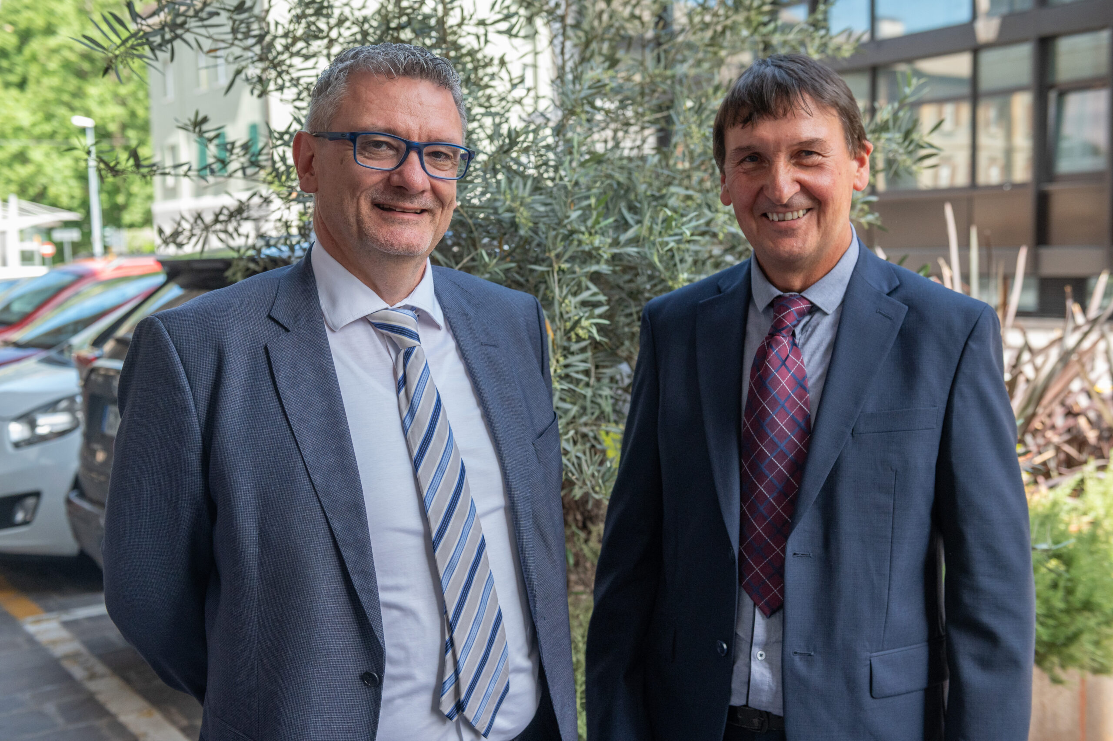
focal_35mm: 38
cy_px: 370
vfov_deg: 35.0
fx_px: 1174
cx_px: 556
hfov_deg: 50.7
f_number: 5.6
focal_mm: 38
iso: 1600
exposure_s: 1/1250
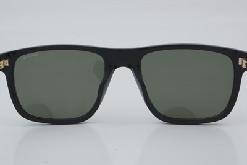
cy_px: 82
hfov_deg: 24.6
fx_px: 566
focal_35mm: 82
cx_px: 124
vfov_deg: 16.5
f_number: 29
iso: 100
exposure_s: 1/4
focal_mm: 55
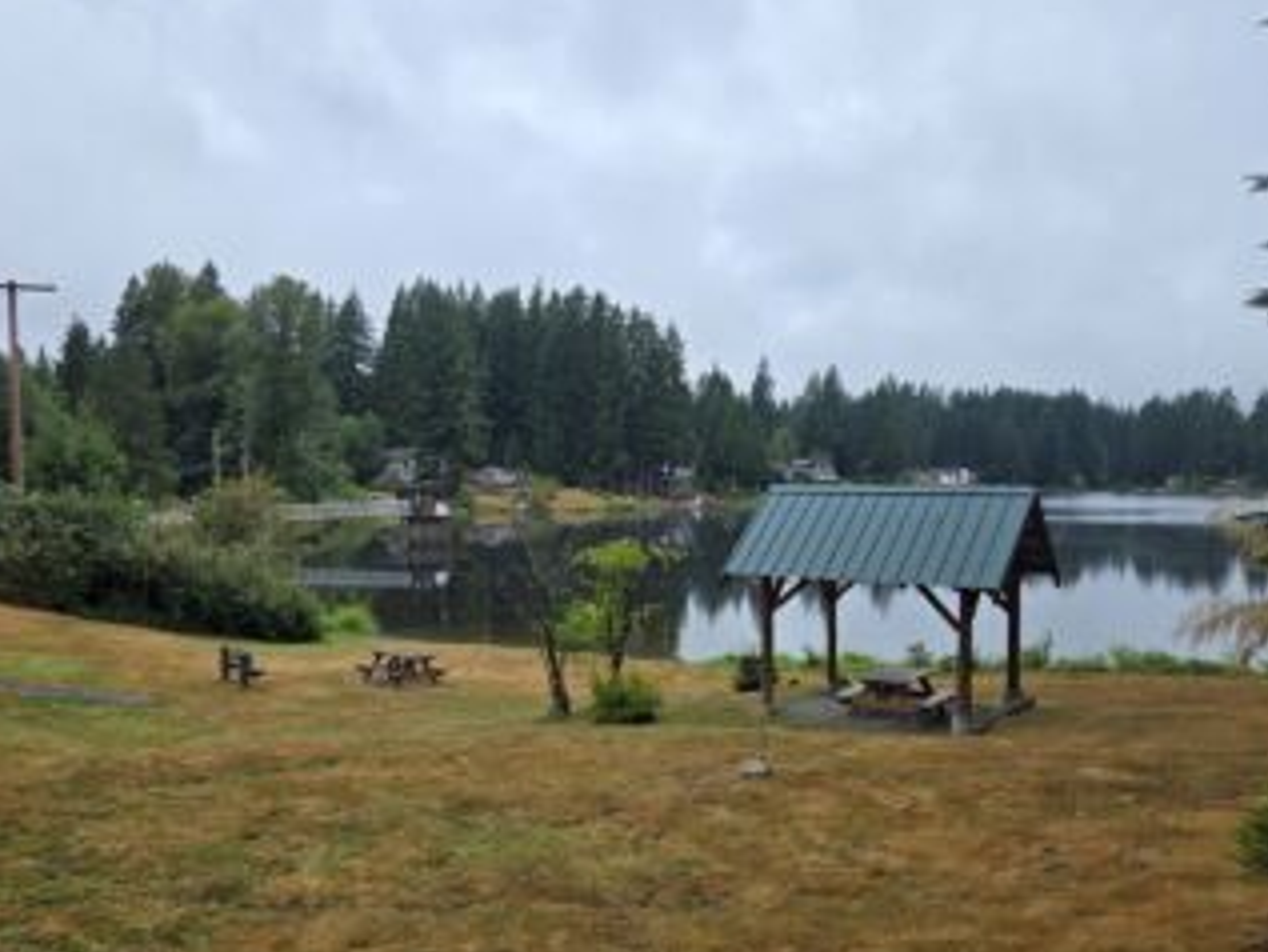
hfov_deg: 61.5
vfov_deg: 48.1
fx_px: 1063
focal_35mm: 29
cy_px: 548
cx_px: 564
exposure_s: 1/505
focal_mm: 5.4
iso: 25
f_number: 1.8
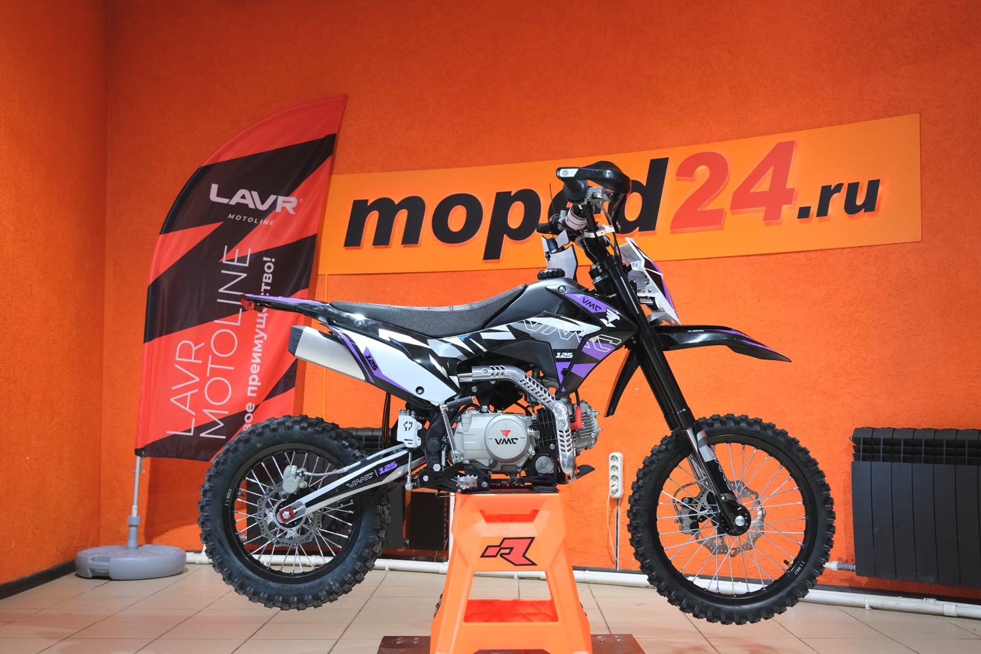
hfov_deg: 47.4
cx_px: 490
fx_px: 1117
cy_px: 327
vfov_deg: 32.6
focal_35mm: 41
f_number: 4
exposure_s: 1/100
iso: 1600
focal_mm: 27.5
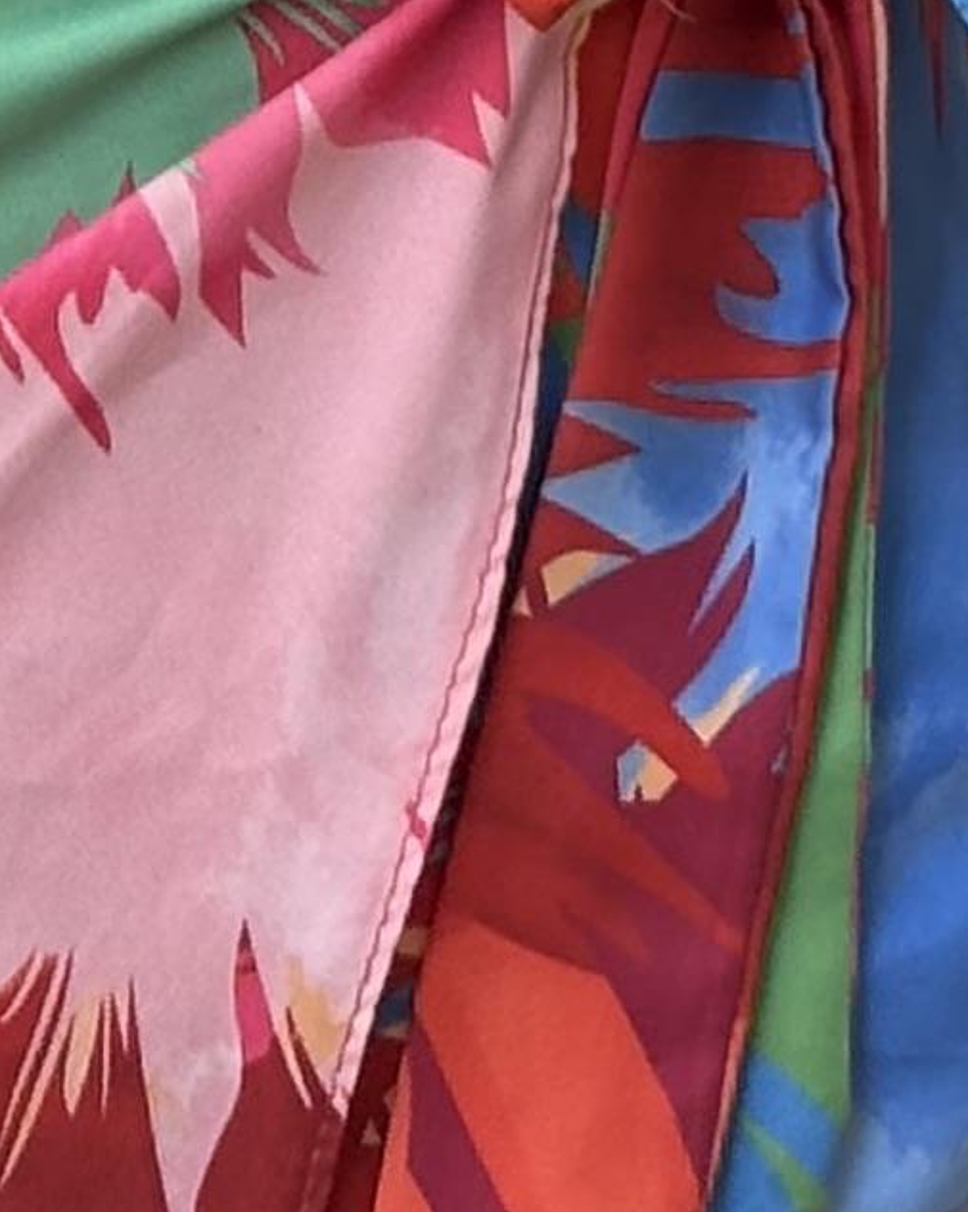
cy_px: -1327
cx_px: -339
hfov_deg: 4.8
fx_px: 11611
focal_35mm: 324
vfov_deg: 5.8
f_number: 1.6
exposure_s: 1/331
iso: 32
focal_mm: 5.96
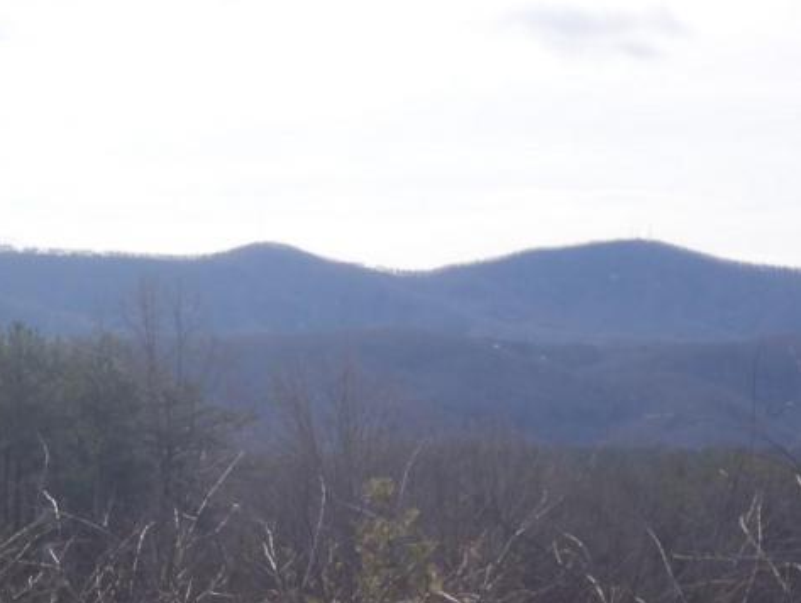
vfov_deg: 11.9
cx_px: 312
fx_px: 2896
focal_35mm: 125
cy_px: 362
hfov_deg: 15.7
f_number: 6.3
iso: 80
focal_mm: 18.2
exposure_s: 1/200
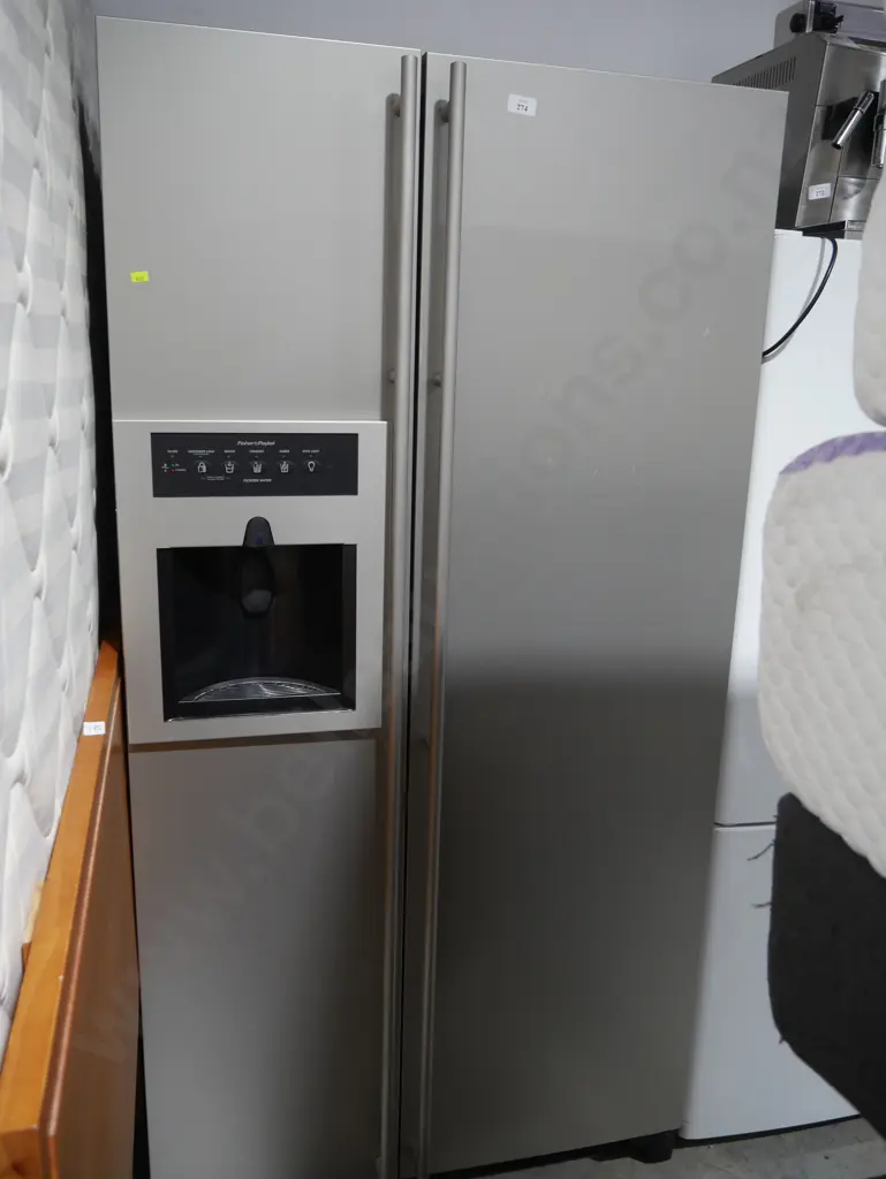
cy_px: 590
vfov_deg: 63.4
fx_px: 955
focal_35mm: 28
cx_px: 443
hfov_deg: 49.8
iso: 500
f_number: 3.5
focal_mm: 14
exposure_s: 1/60
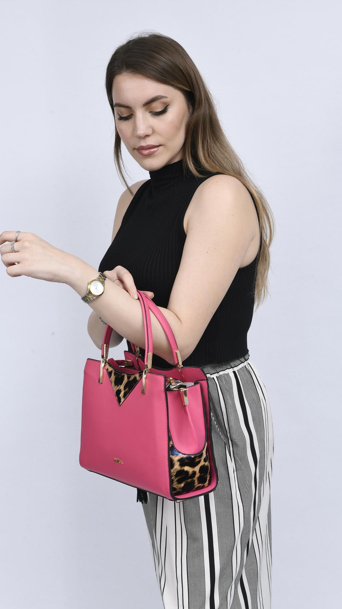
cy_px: 306
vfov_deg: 28.6
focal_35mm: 74
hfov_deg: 16.3
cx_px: 184
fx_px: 1193
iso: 125
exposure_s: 1/160
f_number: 13
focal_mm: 70
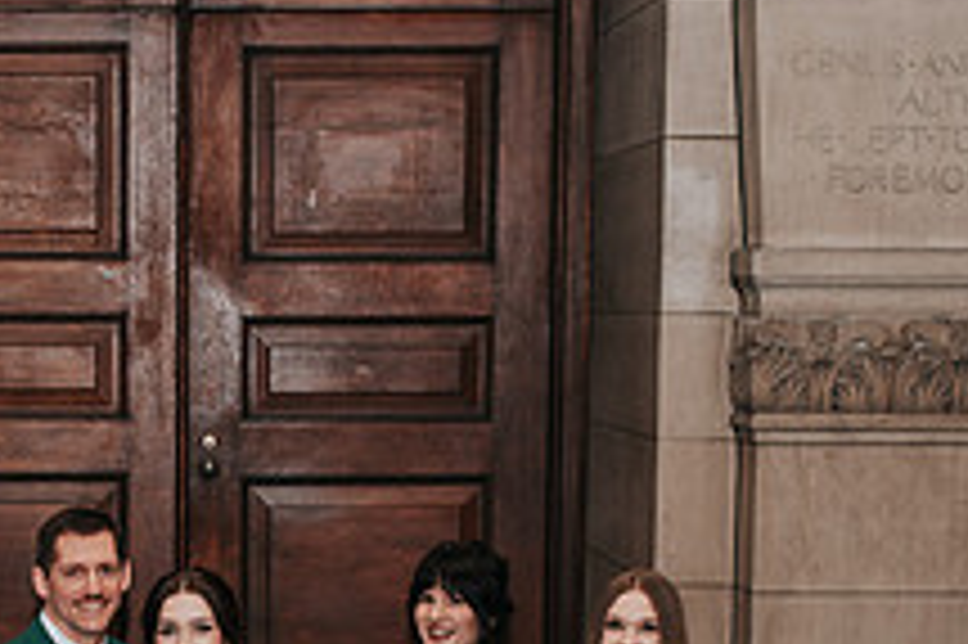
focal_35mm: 109
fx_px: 2929
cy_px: 832
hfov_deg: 18.5
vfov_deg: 12.2
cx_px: 109
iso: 800
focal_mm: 35
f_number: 3.2
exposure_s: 1/200
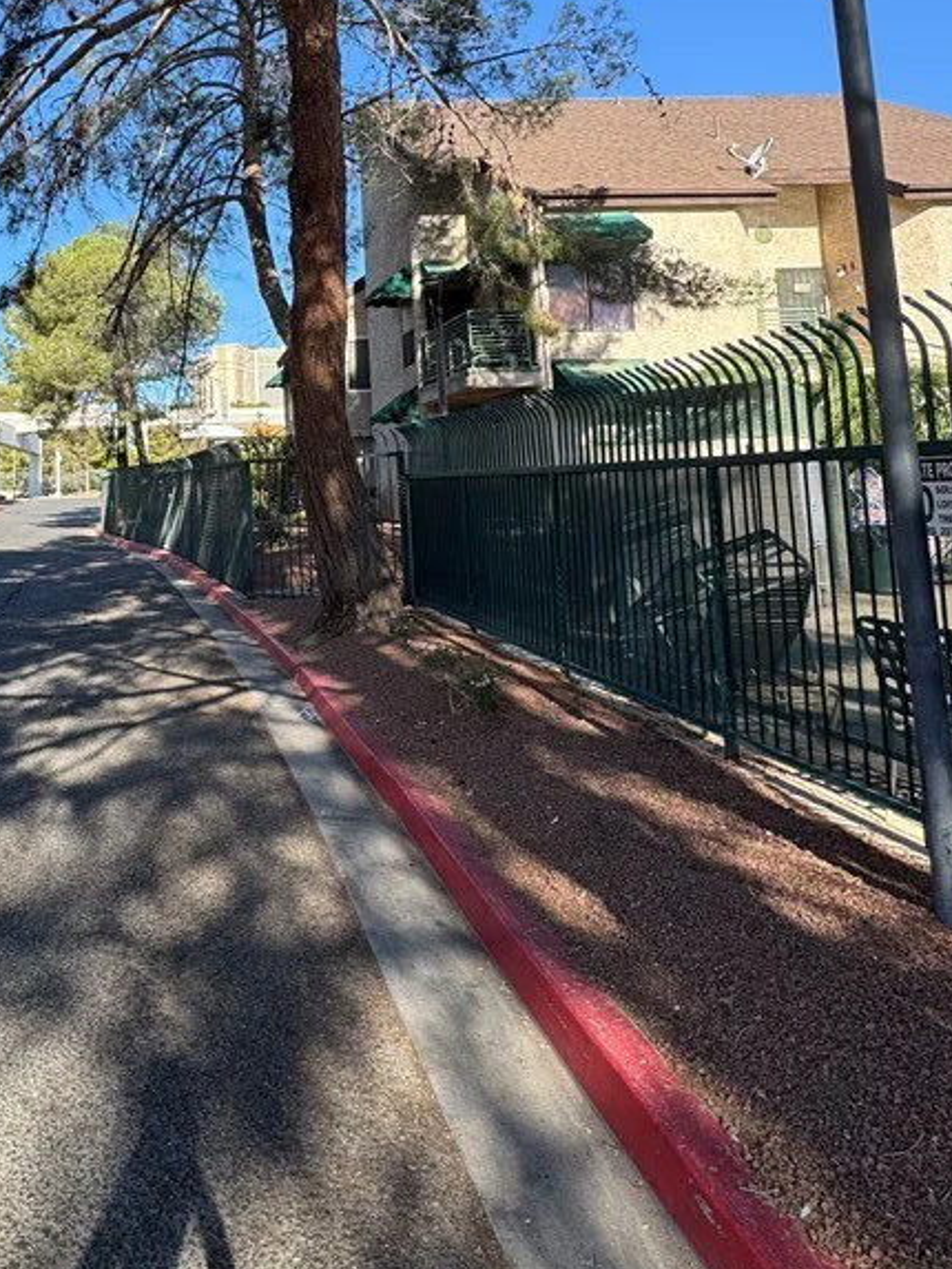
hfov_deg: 51.7
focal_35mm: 25
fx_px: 916
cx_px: 199
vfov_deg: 66.9
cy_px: 392
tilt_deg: +6.2
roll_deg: +1.8
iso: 40
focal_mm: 2.22
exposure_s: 1/556
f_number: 2.2
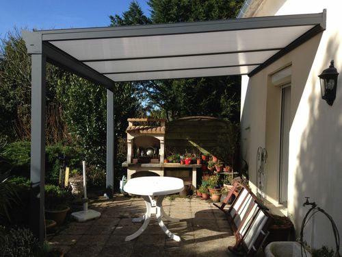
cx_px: 171
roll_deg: -1.6
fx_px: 326
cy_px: 128
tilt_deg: -1.1
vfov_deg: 42.9
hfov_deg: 55.4
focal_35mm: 33
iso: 50
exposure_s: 1/1232
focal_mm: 4.12
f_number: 2.4
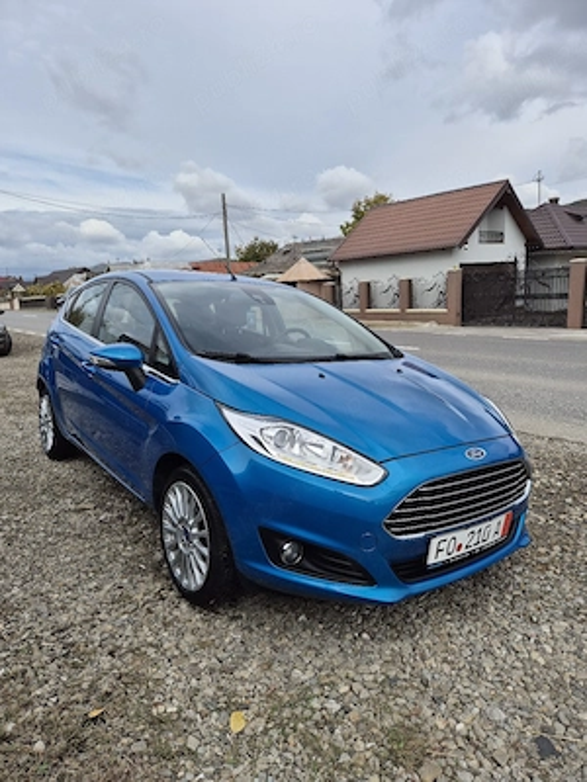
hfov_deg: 58.9
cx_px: 294
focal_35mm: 23
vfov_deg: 73.9
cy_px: 391
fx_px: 520
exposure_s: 1/2000
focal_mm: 5.4
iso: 25
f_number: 1.8
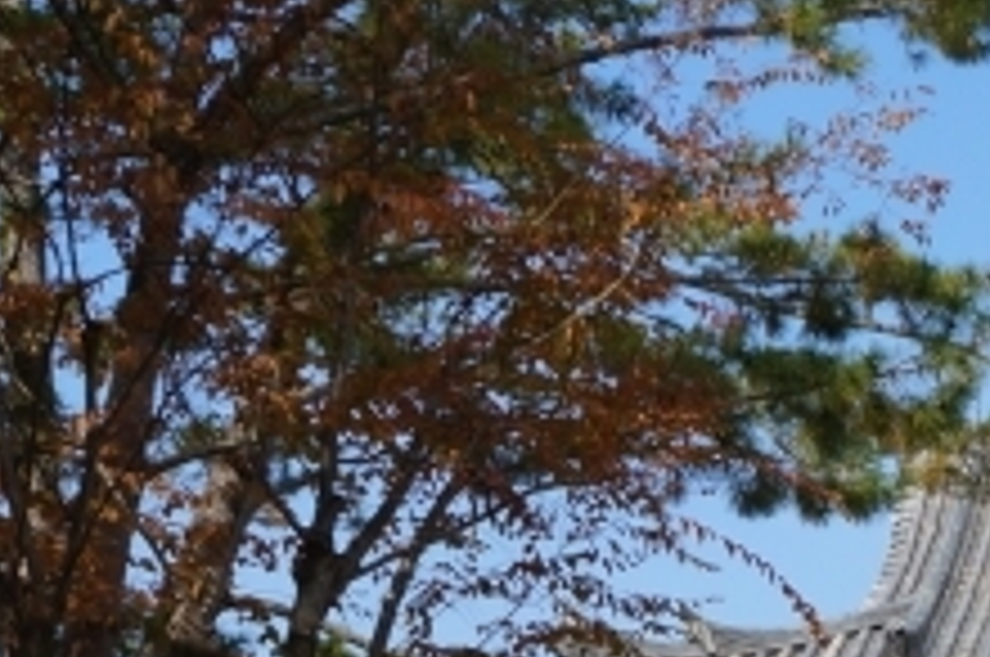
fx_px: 3378
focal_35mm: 123
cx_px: 1548
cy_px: 1148
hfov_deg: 15.2
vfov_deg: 10.5
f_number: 13
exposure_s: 1/200
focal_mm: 18
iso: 200
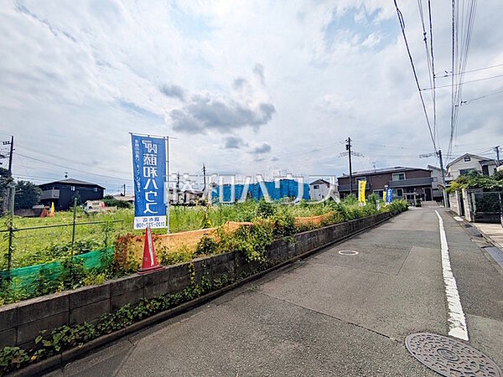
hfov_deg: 102.1
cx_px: 252
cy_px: 188
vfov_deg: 85.7
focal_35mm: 14
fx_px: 203
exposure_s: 1/7407
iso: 51
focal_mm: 1.83
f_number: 2.2
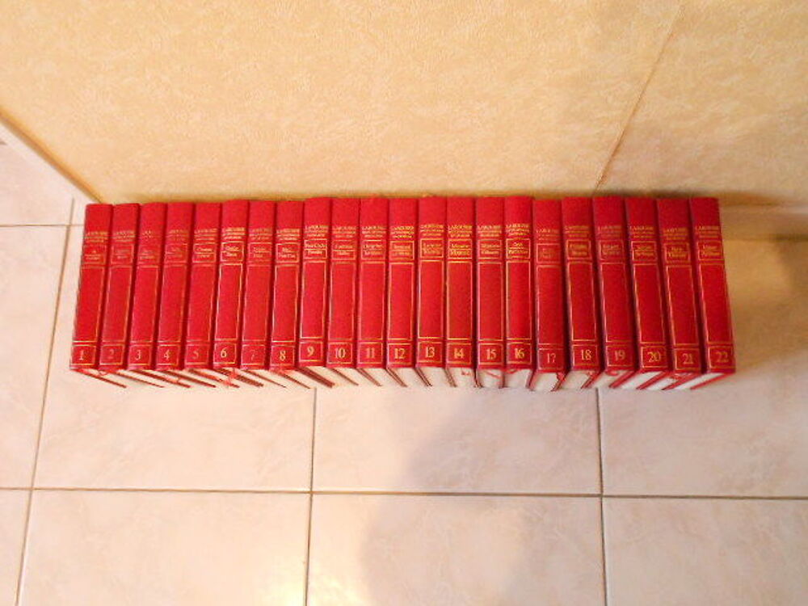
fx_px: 747
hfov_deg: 56.8
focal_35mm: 32
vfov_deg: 44.2
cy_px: 303
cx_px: 404
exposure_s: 1/25
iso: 800
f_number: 3.6
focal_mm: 6
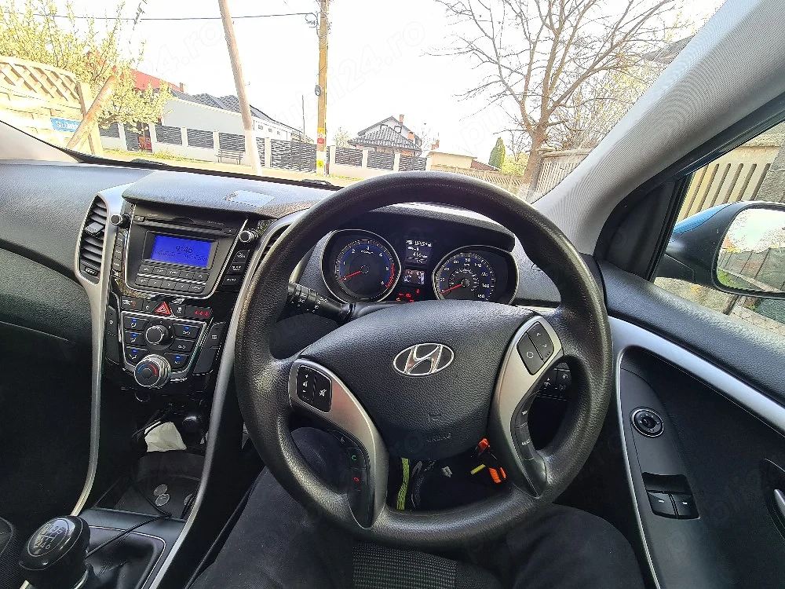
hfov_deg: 106.2
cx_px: 392
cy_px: 294
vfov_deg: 89.9
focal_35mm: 13
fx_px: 295
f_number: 2.2
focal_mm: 2.2
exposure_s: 1/100
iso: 80
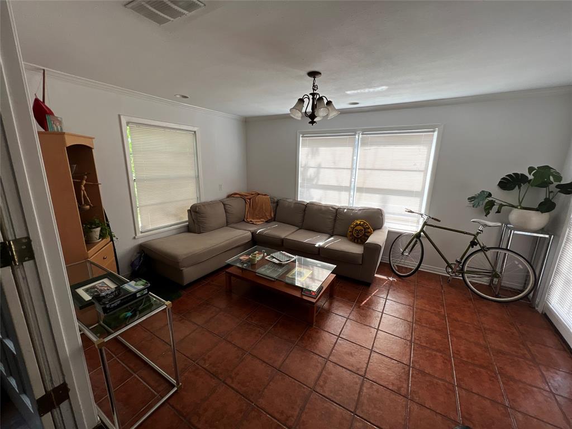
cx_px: 286
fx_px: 215
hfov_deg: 106.2
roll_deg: -1.0
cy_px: 214
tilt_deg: -13.7
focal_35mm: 13
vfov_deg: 89.9
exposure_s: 1/121
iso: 40
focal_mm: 1.57
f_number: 1.8
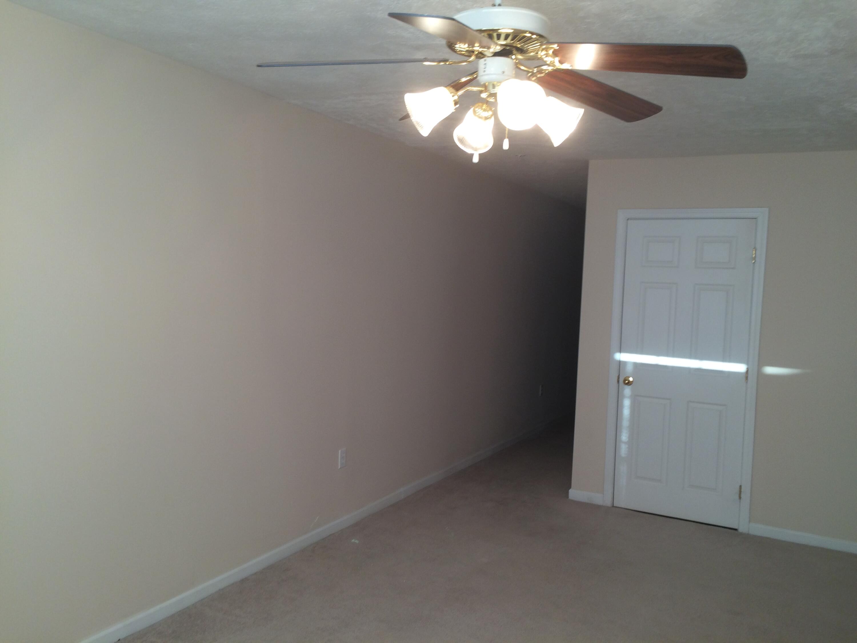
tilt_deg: -4.1
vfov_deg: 48.2
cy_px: 322
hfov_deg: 61.7
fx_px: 718
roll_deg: -3.1
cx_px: 428
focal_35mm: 29
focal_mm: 4.15
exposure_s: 1/40
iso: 40
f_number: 2.2
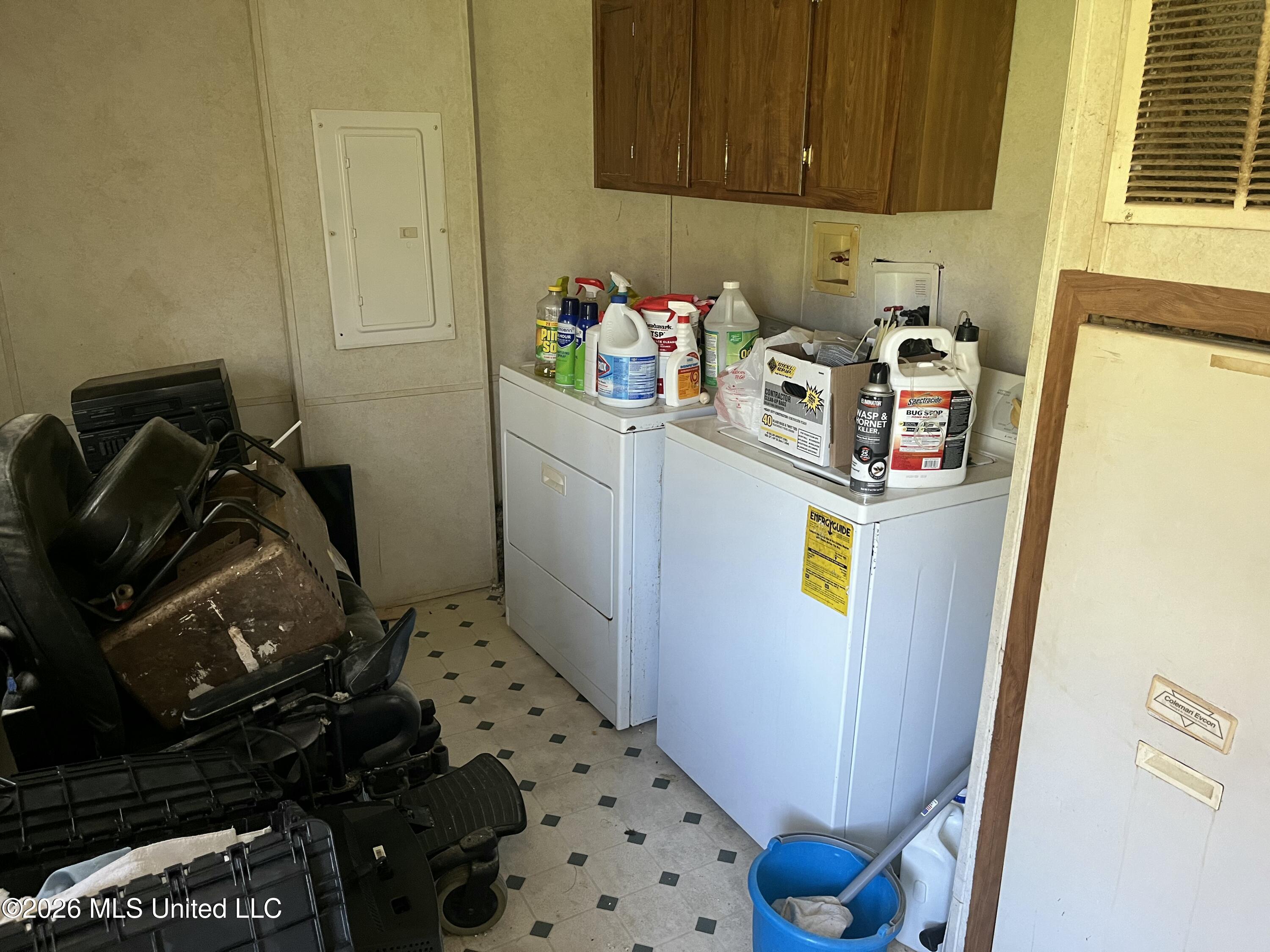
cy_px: 476
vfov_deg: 53.1
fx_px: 954
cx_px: 635
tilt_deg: -18.1
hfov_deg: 67.3
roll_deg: -0.4
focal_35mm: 26
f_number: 1.6
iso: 250
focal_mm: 5.1
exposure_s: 1/60
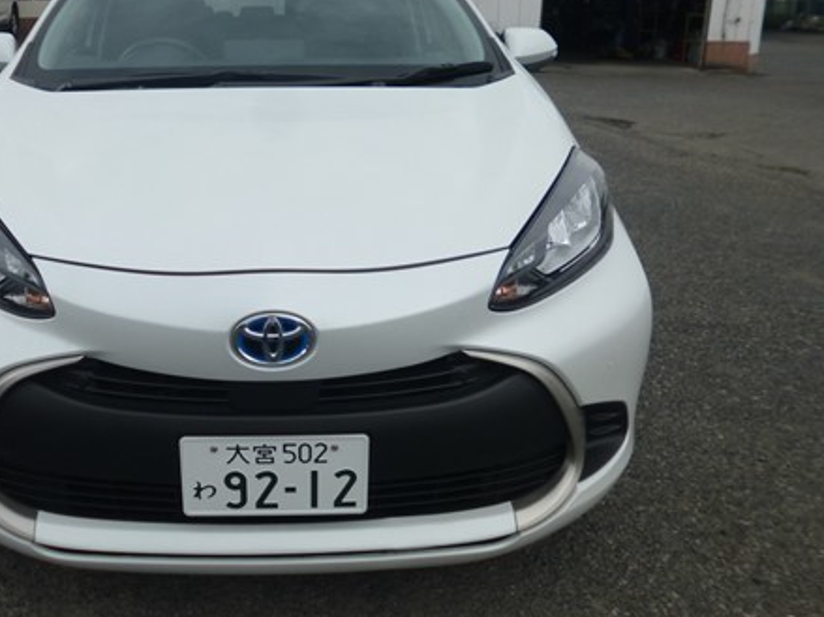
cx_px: 259
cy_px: 242
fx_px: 833
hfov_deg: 51.4
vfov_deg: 40.5
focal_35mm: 35
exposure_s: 1/160
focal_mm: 4.3
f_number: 9
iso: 100
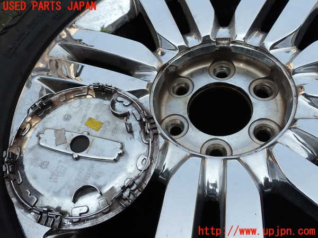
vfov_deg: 46.8
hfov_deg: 60.0
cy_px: 119
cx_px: 159
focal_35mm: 30
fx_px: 276
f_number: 3.2
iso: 100
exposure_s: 1/400
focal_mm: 5.4
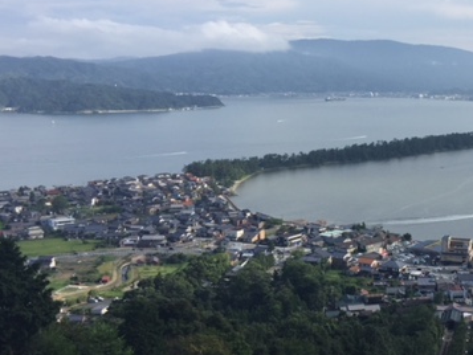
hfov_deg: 35.0
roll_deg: -1.7
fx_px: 711
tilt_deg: -6.4
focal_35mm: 52
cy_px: 160
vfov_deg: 28.0
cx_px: 413
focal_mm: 4.15
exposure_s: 1/1522
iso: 32
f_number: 2.2
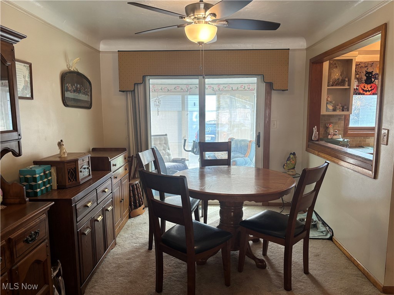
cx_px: 197
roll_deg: -0.3
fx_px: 296
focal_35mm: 26
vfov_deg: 53.1
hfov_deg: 67.3
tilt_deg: -8.2
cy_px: 148
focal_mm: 5.96
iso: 125
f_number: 1.6
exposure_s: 1/120
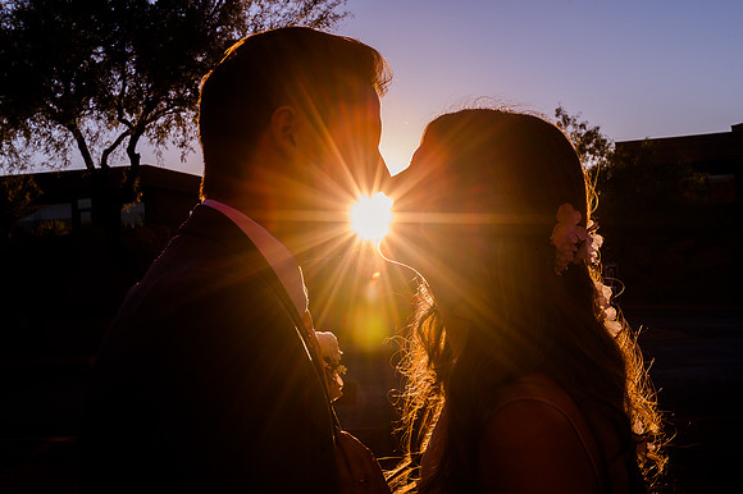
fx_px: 1196
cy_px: 247
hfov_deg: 34.5
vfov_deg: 23.4
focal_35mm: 58
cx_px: 372
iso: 640
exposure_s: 1/100
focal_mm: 58
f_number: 22
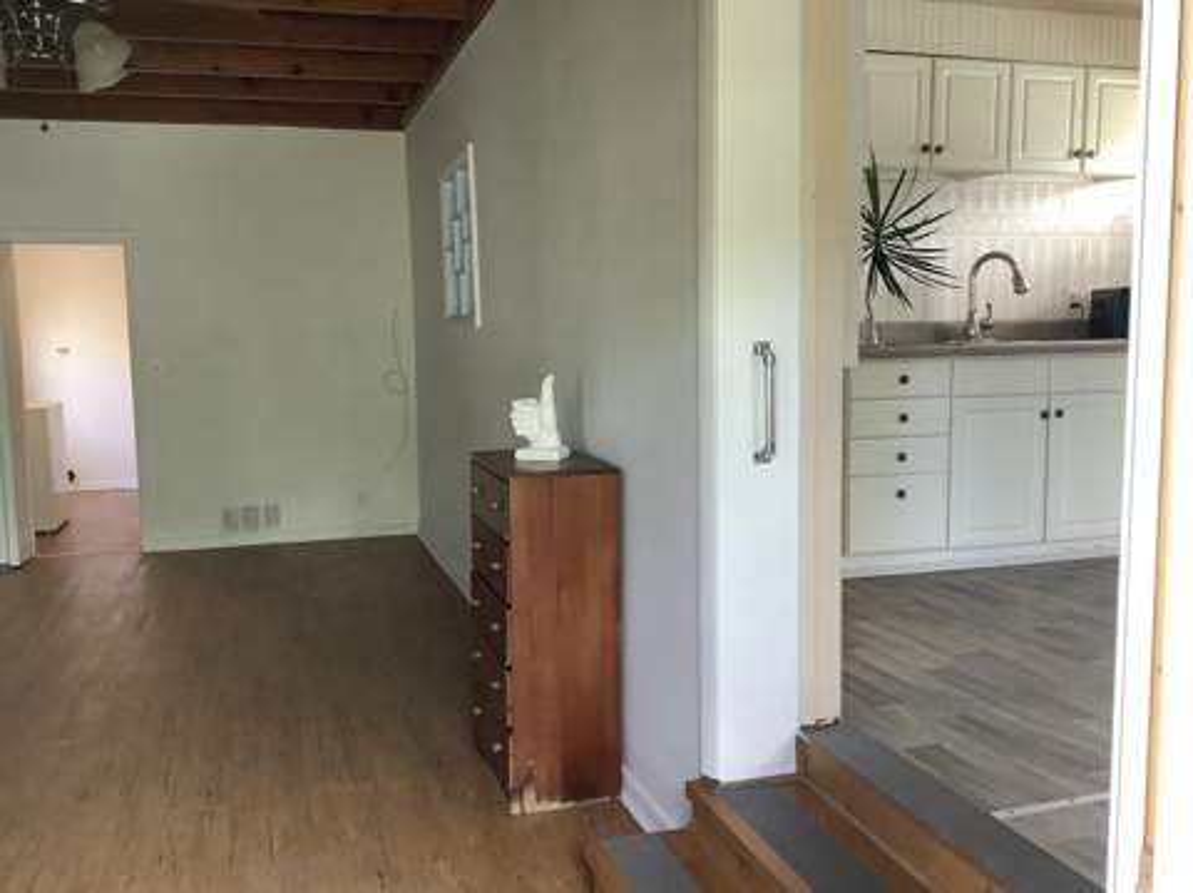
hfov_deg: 58.4
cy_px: 446
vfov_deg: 45.4
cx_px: 596
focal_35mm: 31
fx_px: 1067
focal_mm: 3.3
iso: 160
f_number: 2.4
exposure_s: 1/60
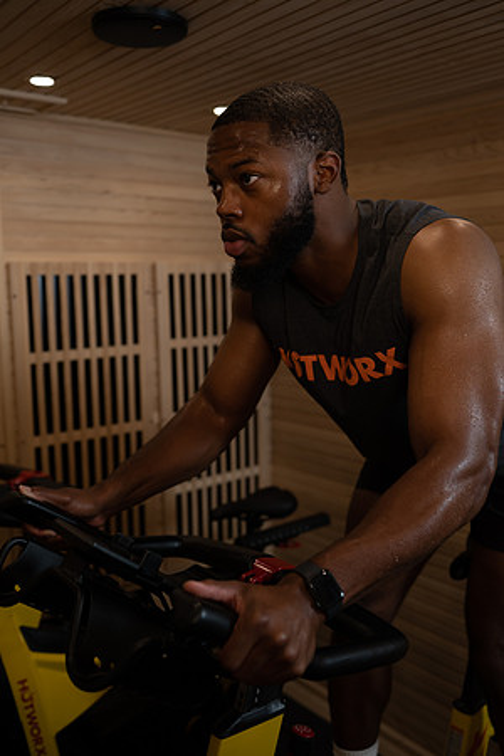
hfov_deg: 37.9
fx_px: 735
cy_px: 378
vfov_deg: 54.4
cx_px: 252
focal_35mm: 35
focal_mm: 35
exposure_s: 1/160
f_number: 2.8
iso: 400
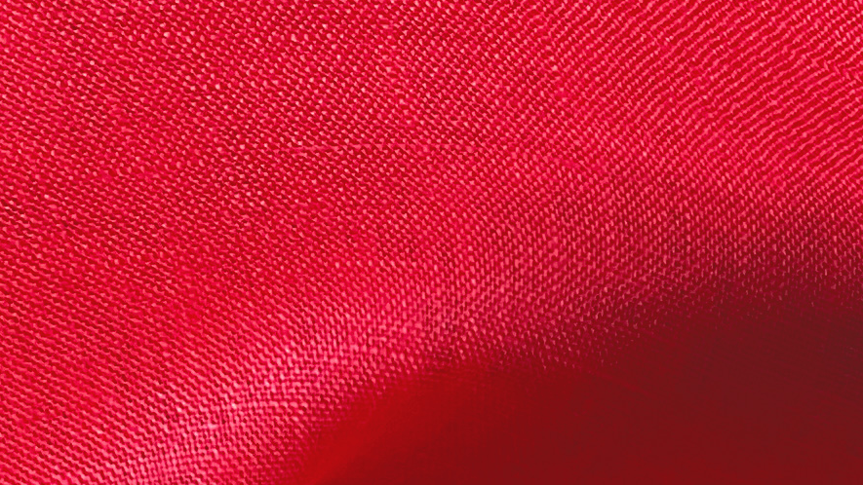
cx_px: 1939
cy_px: 1281
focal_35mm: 129
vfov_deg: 8.4
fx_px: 2952
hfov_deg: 13.3
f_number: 1.8
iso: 80
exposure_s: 1/50
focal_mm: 4.25
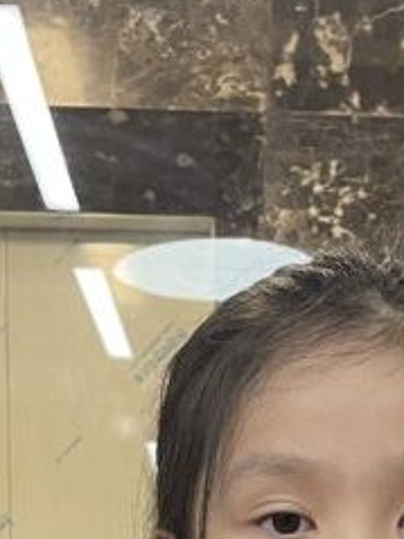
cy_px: 972
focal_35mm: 109
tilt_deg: -4.7
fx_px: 1698
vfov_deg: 15.5
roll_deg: +0.3
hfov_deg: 13.5
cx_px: 336
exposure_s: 1/50
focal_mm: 4.2
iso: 80
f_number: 1.6
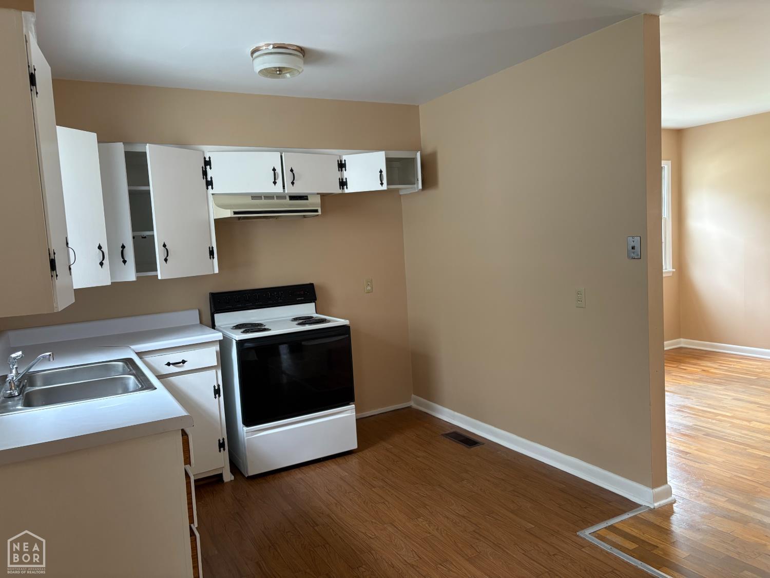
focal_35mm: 26
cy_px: 289
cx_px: 385
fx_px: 578
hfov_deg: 67.3
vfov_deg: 53.1
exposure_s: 1/60
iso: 160
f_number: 1.6
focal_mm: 5.96
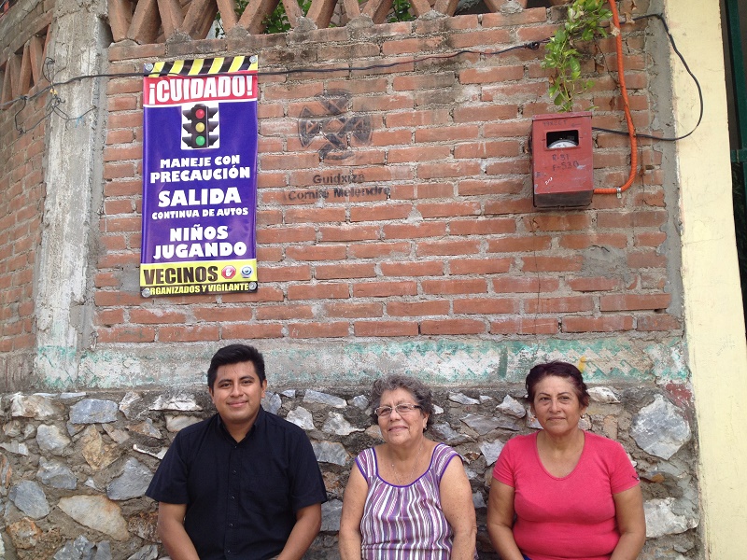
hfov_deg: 52.6
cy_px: 280
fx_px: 755
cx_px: 374
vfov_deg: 40.7
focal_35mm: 35
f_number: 2.4
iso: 50
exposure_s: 1/180
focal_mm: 4.28
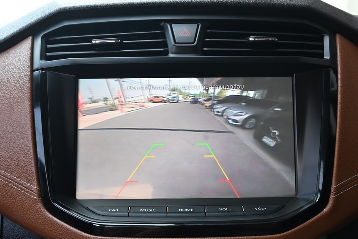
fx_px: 457
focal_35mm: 46
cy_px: 142
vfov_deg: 29.2
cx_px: 185
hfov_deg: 42.7
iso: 400
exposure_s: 1/90
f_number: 5.6
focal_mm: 24
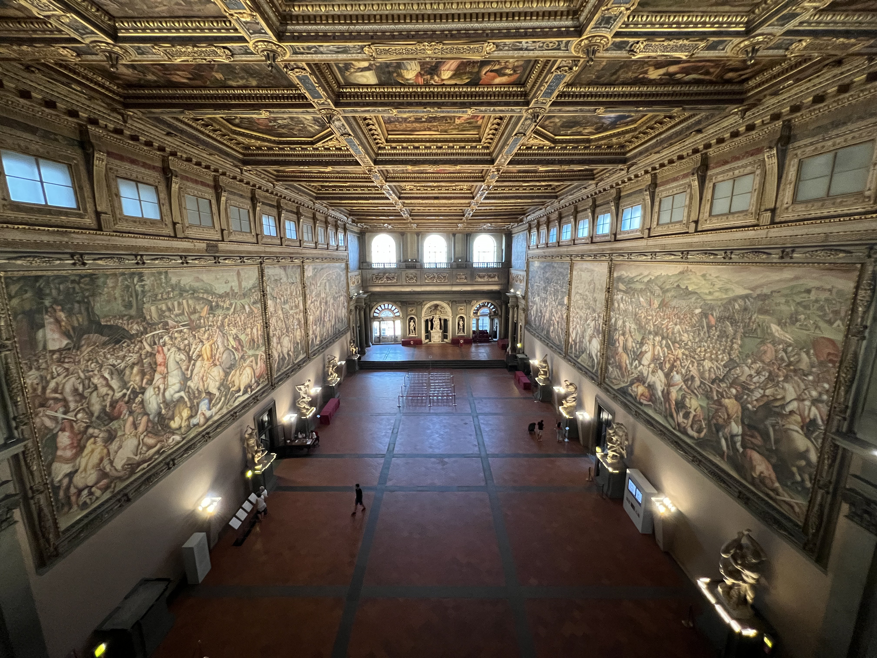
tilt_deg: -11.3
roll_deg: +0.4
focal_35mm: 13
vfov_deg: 89.9
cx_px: 438
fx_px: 329
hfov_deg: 106.2
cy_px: 329
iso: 640
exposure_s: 1/60
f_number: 1.8
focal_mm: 1.57
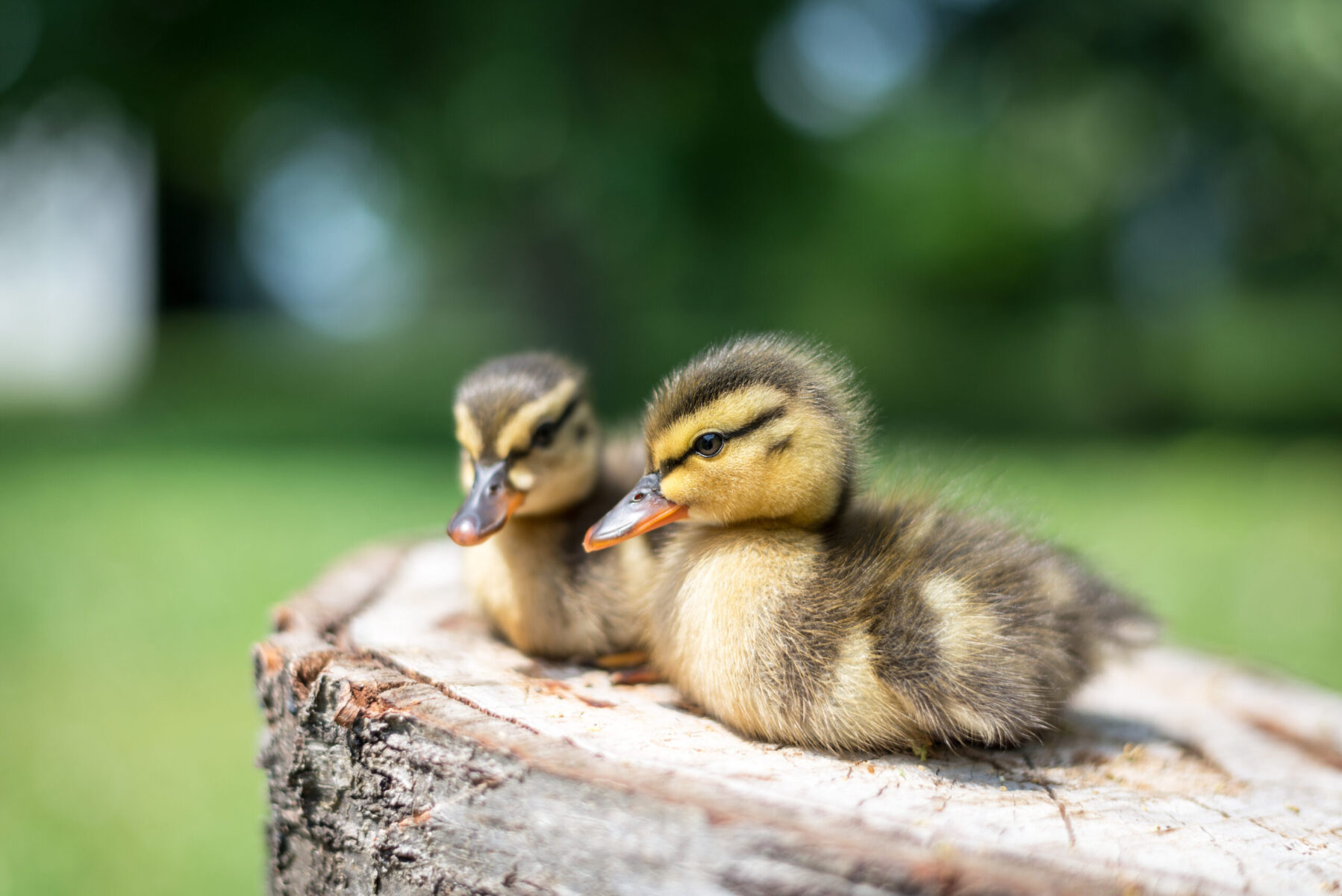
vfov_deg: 27.0
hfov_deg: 39.6
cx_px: 671
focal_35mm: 50
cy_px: 448
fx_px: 1864
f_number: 2.2
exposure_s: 1/2500
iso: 100
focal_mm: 50
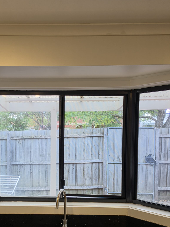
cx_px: 57
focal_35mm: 38
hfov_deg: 37.3
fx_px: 249
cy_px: 151
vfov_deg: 48.2
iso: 50
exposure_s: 1/100
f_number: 1.4
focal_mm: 6.5
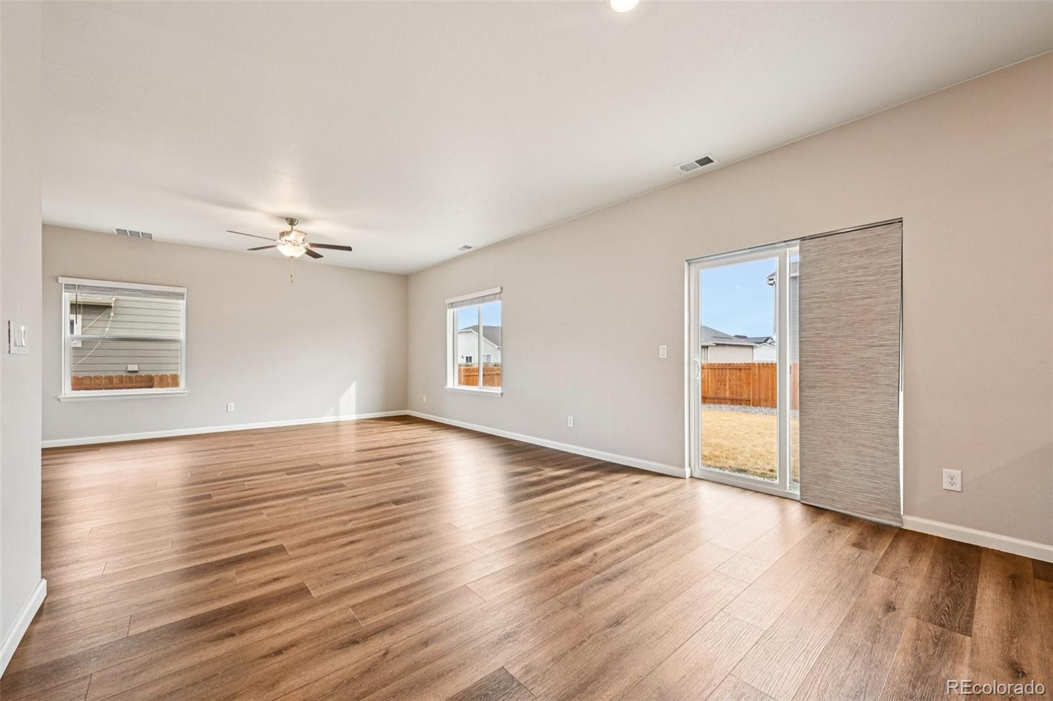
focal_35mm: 14
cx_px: 526
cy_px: 350
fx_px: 409
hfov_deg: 104.3
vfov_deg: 81.2
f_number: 11
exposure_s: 1/15
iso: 250
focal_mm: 14
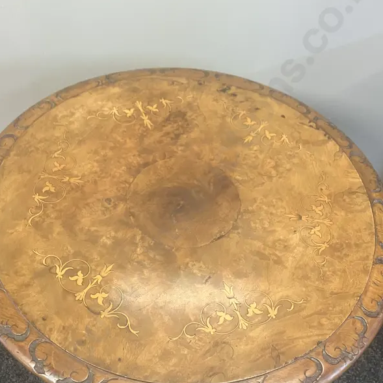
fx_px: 538
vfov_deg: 39.0
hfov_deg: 39.1
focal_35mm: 43
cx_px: 176
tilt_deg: -51.7
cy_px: 226
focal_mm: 3.99
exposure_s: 1/33
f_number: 1.8
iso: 250
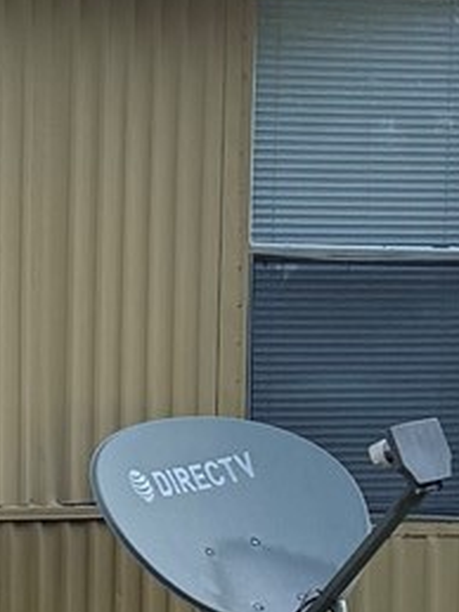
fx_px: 3362
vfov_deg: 10.3
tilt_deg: -1.8
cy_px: 650
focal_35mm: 190
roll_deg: -1.3
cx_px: -544
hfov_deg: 7.4
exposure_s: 1/1727
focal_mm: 6.76
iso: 100
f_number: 1.78
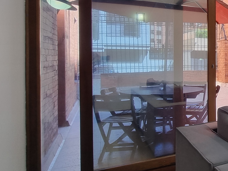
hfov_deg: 36.5
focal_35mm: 36
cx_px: 287
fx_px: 237
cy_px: 55
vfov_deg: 39.1
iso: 80
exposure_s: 1/60
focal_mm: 2.2
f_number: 2.2
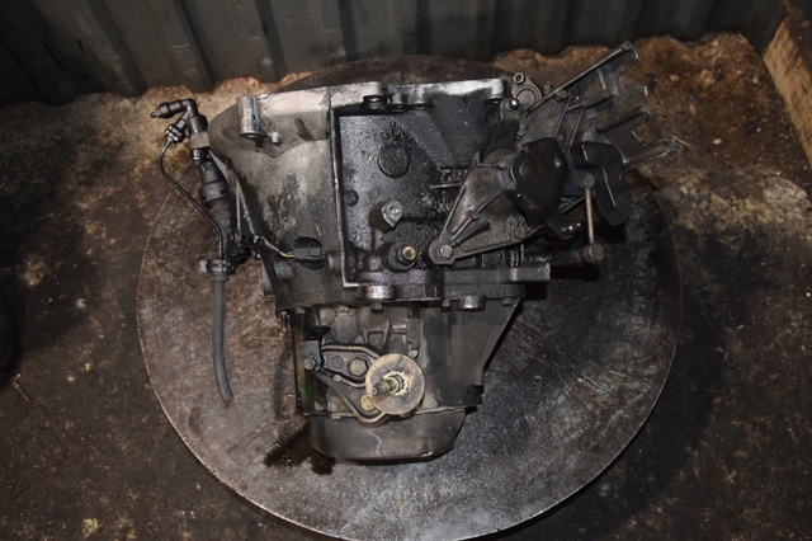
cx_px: 406
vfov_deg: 36.8
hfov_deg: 53.2
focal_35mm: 36
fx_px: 812
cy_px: 270
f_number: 5
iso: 800
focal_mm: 24
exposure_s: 1/60
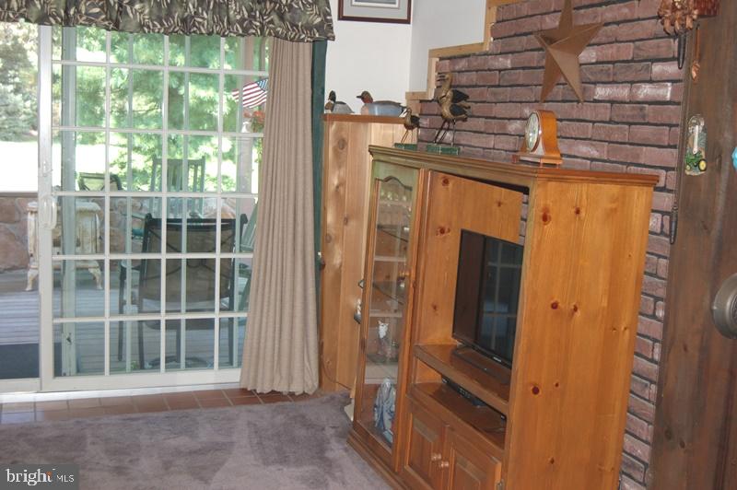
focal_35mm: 45
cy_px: 245
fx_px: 920
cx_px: 368
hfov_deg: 43.6
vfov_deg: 29.8
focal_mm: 30
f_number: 4.2
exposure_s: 1/60
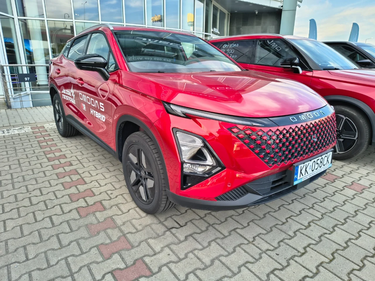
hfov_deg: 71.6
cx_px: 188
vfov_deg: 56.8
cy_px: 140
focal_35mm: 24
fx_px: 260
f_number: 1.8
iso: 109
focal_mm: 5.56
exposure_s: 1/100
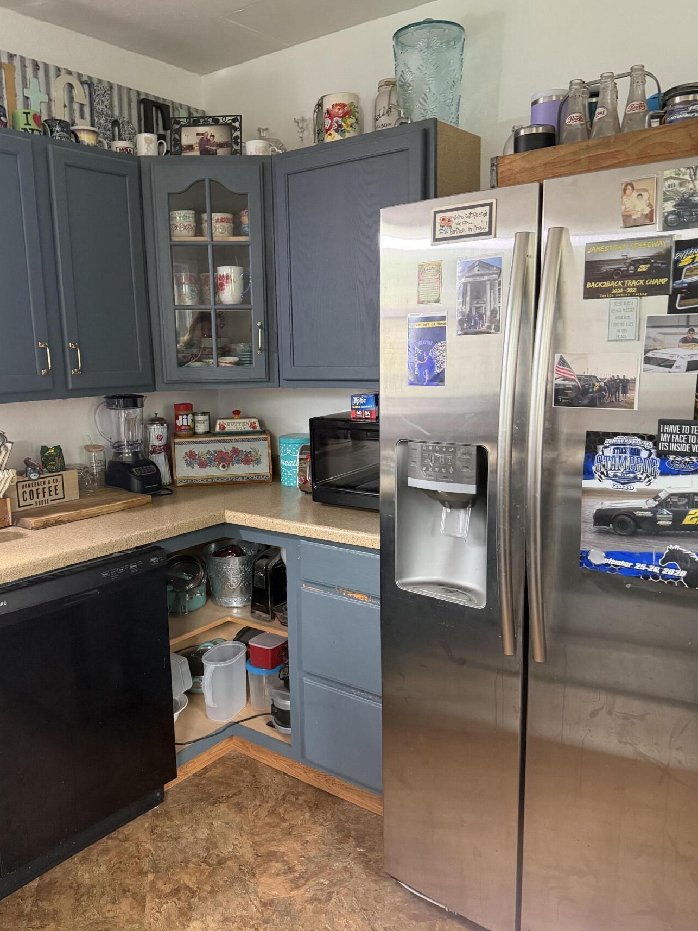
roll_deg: +1.5
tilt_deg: -11.5
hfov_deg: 49.6
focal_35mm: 28
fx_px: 753
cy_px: 485
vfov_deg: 63.4
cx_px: 304
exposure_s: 1/60
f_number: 1.78
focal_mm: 6.76
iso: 640
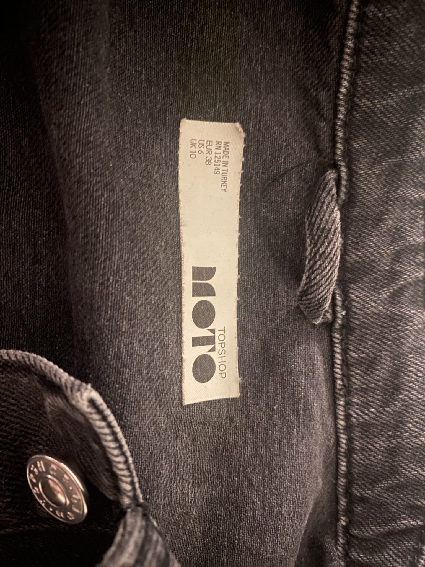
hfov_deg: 54.9
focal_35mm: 25
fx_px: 409
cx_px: 212
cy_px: 284
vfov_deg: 69.4
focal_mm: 4.25
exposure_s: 1/4
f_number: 1.8
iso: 400
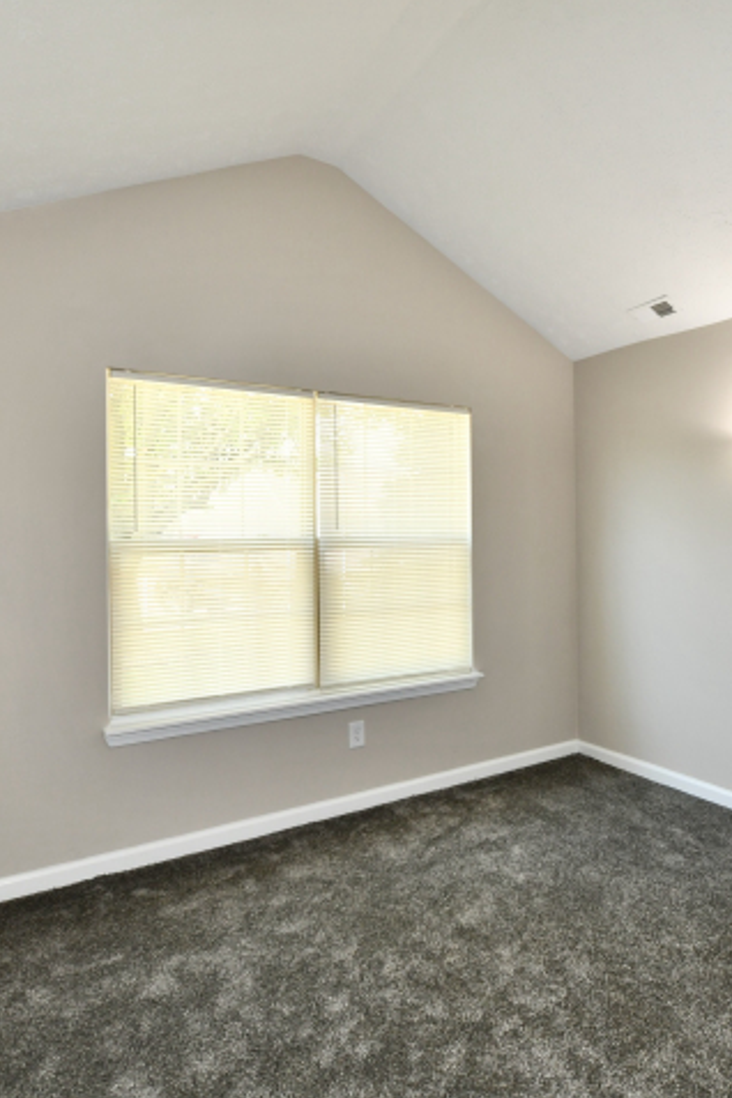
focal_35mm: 22
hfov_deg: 55.9
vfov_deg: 78.6
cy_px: 546
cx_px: 493
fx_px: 671
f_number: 6.3
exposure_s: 1/60
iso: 640
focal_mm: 14
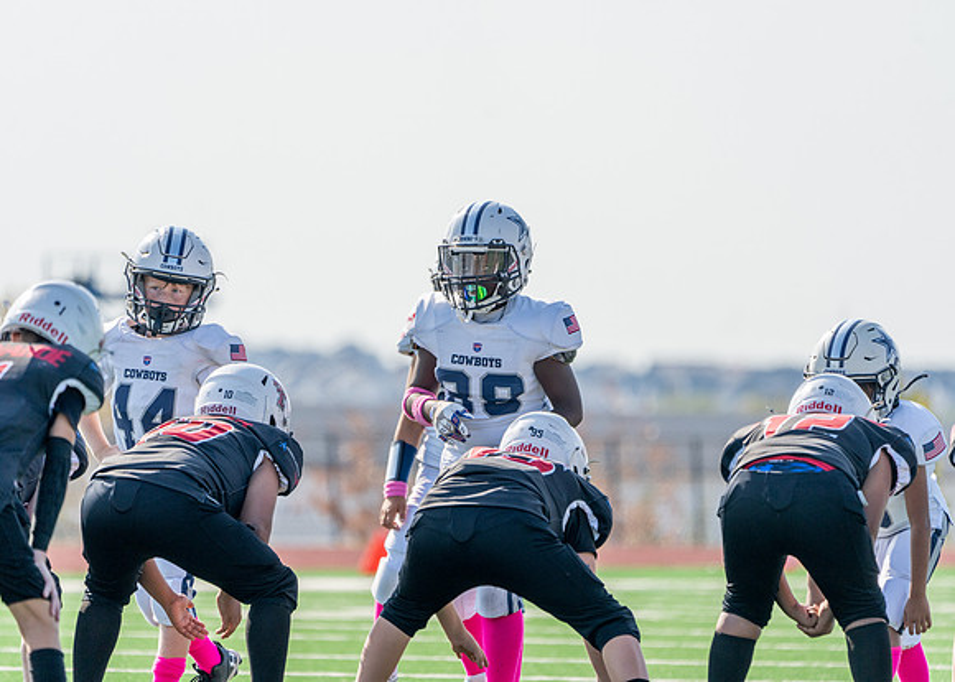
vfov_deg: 3.4
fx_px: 11366
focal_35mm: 419
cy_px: 341
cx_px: 478
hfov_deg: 4.8
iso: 250
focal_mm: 400
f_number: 5.6
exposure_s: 1/1250
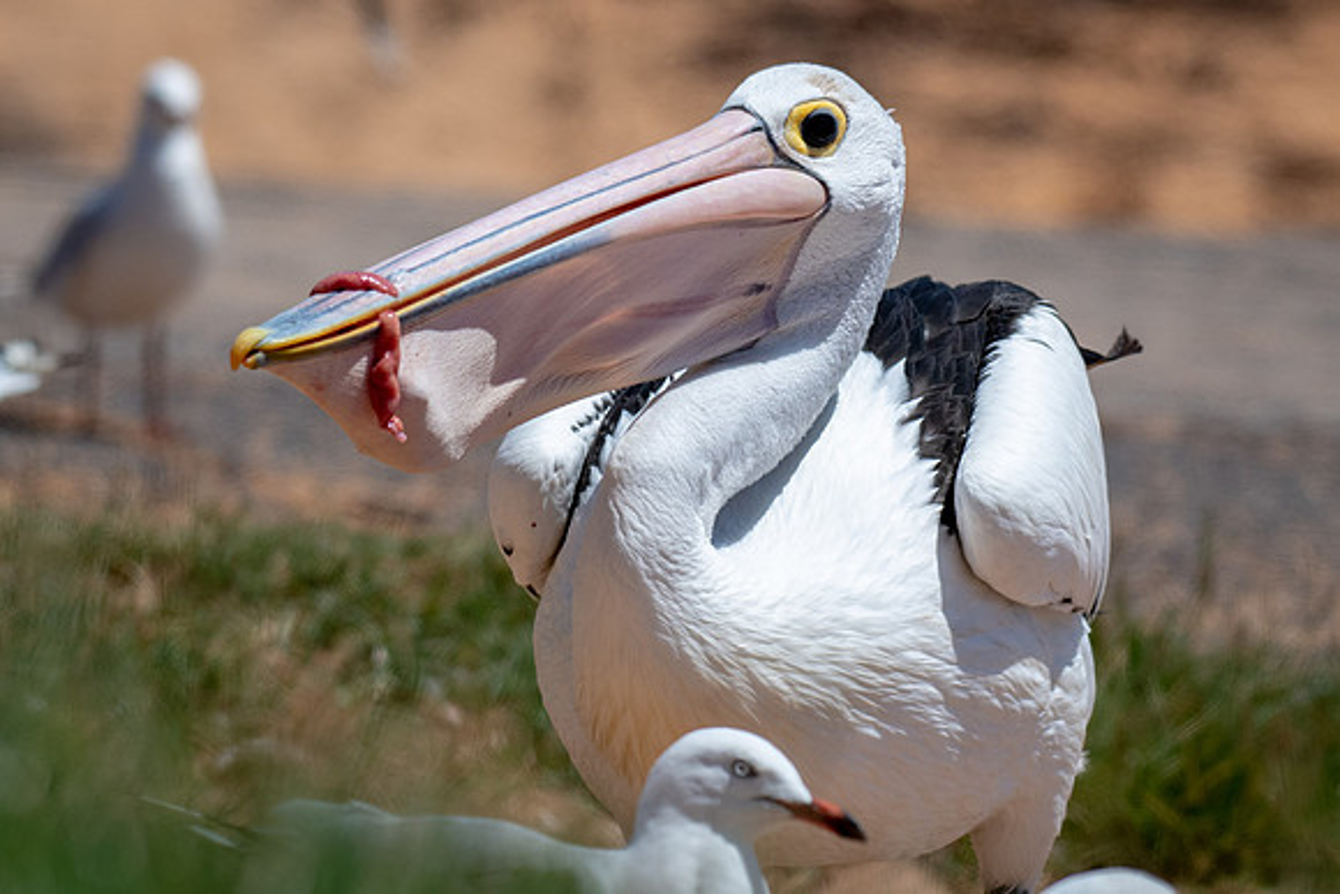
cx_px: 714
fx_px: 21351
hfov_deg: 3.6
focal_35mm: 573
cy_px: 310
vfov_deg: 2.4
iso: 180
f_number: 5.6
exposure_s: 1/2000
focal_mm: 240
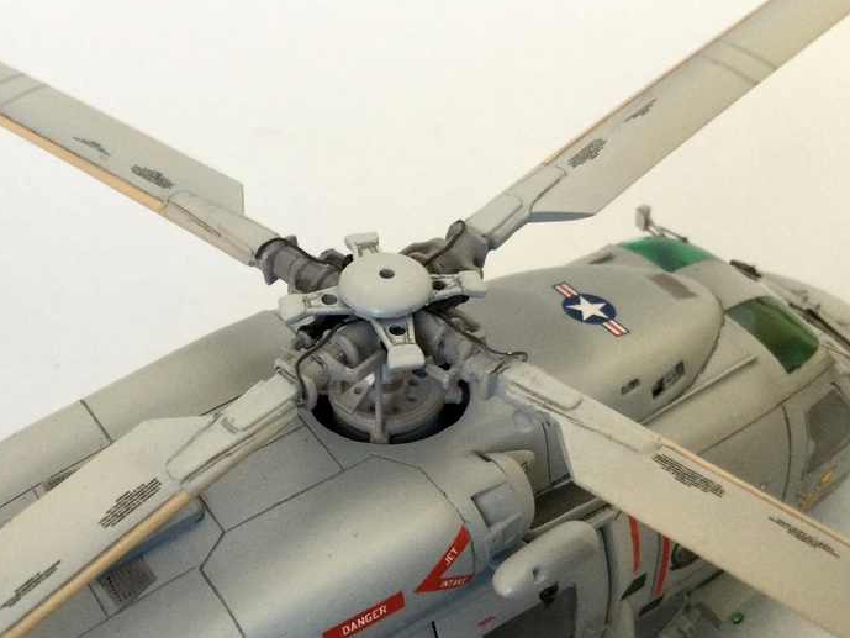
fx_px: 1179
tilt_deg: -48.9
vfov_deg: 30.2
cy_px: 384
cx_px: 294
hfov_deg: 39.3
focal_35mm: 48
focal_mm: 3.3
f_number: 2.4
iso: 50
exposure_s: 1/33
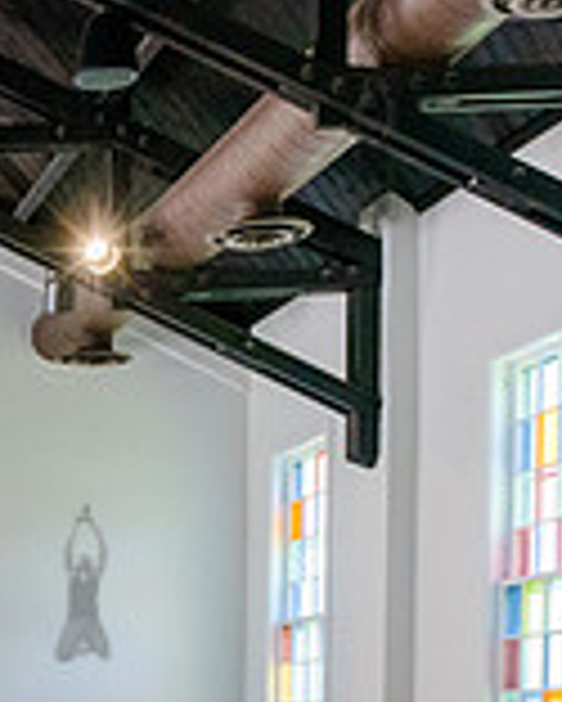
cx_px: -499
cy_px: 799
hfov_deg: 15.2
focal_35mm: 85
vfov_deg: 21.2
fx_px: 1766
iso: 4000
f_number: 4
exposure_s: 1/400
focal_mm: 24
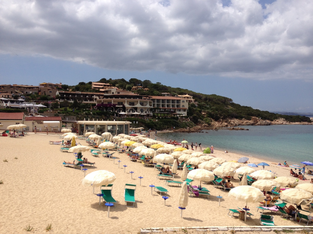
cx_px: 156
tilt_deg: -4.1
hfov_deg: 52.6
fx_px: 316
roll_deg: -0.3
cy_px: 117
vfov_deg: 40.7
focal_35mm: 35
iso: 50
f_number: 2.4
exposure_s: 1/3247
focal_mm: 4.28
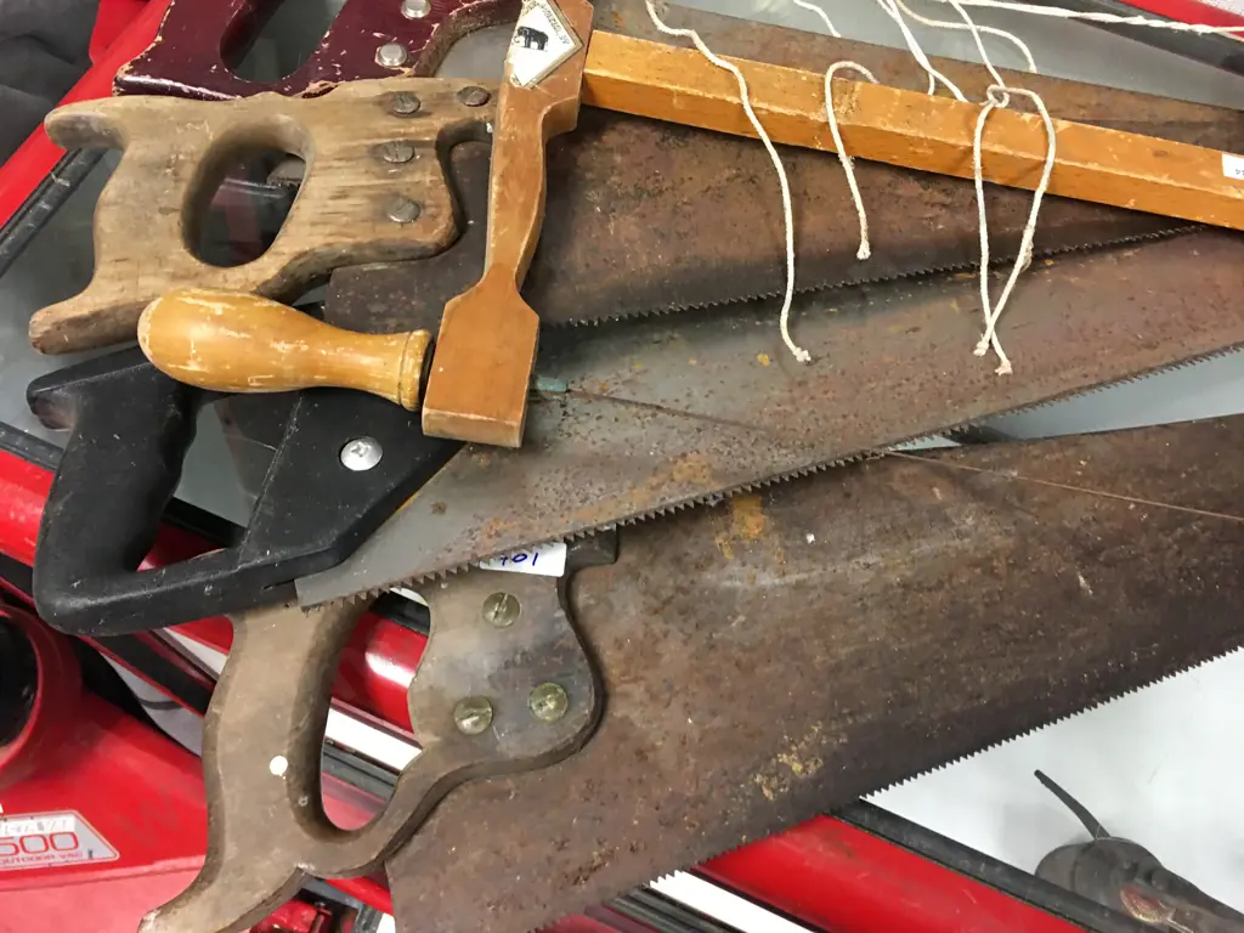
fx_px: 1042
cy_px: 466
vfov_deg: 48.2
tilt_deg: -63.5
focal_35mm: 29
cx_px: 622
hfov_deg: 61.7
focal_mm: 4.15
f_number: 2.2
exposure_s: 1/8
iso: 100
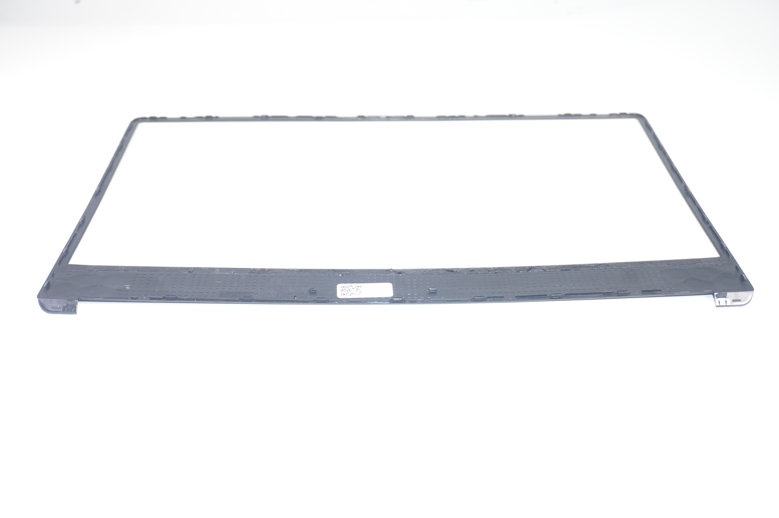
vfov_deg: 29.8
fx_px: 973
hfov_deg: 43.6
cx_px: 390
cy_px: 259
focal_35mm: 45
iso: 800
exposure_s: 1/160
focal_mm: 30
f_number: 5
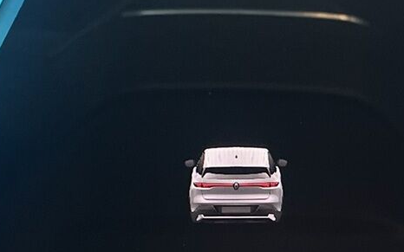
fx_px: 1112
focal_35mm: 101
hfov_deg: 20.6
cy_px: 25
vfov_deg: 12.8
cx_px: 241
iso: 400
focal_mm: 5.7
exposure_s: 1/55
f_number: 1.5
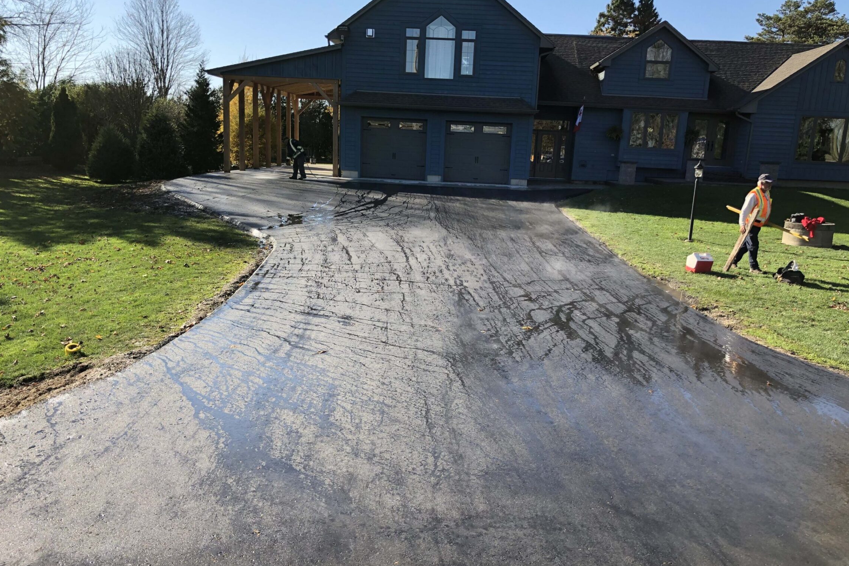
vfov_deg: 43.5
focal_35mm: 30
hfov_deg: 61.9
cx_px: 436
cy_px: 315
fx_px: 707
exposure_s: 1/738
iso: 20
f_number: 1.8
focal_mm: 3.99
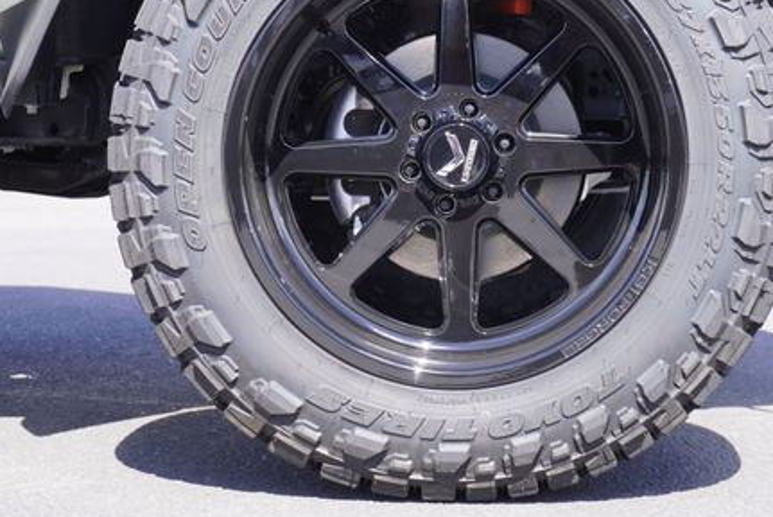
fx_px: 2057
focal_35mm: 96
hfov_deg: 21.3
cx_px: 457
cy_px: 147
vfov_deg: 14.3
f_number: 6.3
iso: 100
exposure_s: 1/100
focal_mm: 43
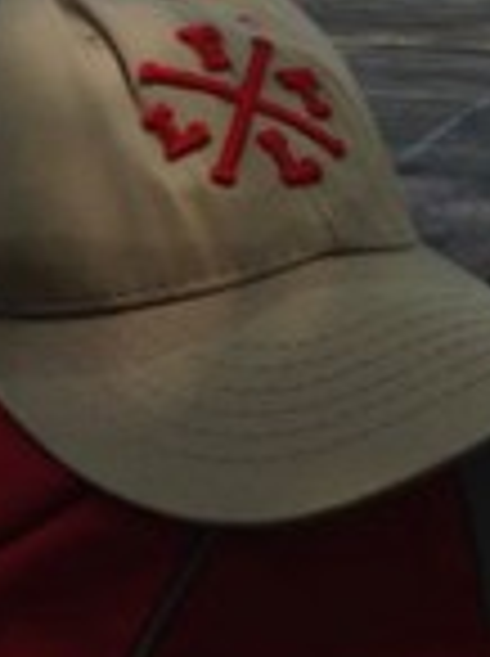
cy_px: -144
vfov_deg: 18.2
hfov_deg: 14.3
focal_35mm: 102
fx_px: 1931
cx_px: 13
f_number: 2.4
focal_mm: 4.12
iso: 50
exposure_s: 1/1063
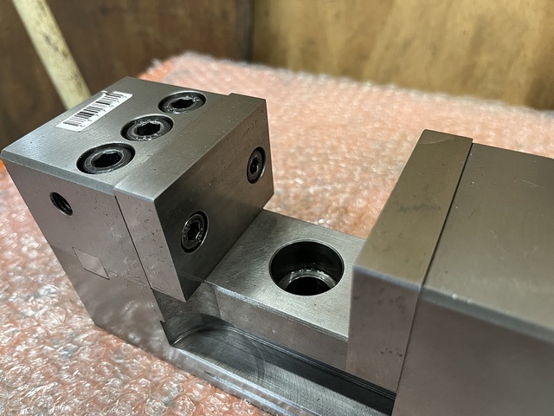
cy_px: 208
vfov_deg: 53.1
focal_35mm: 26
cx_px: 277
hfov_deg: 67.3
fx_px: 416
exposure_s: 1/60
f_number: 1.6
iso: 250
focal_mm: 5.1
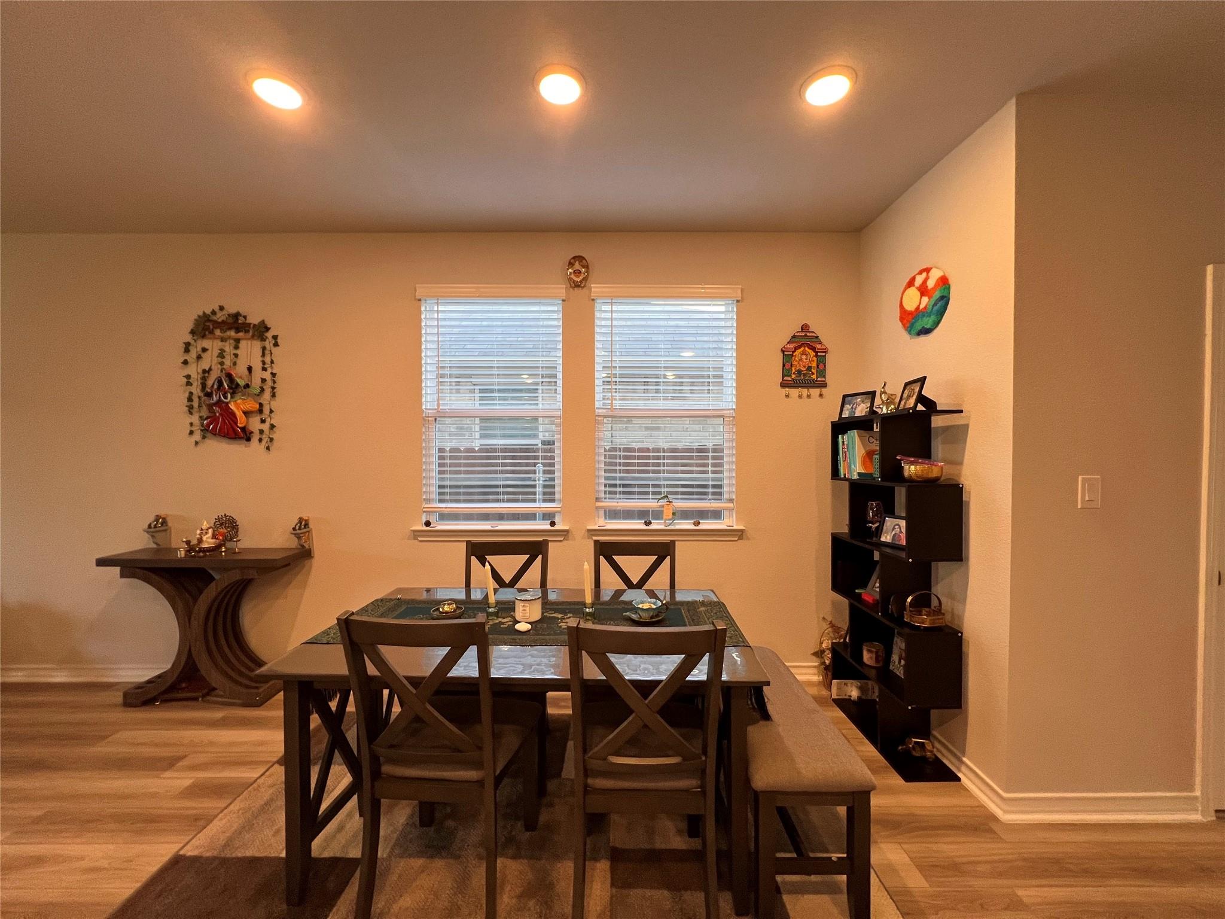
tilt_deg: -1.9
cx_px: 612
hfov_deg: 106.2
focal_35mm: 13
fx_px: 460
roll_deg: +0.0
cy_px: 460
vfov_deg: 89.9
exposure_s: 1/120
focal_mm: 1.57
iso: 200
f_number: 1.8
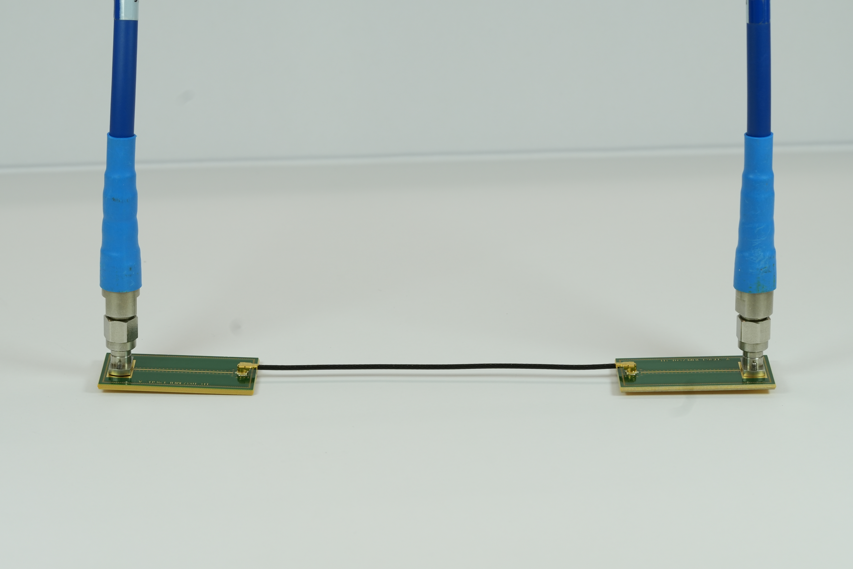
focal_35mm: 135
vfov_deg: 10.2
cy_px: 284
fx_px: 3198
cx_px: 426
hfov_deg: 15.2
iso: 200
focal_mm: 90
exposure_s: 1/25
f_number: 10
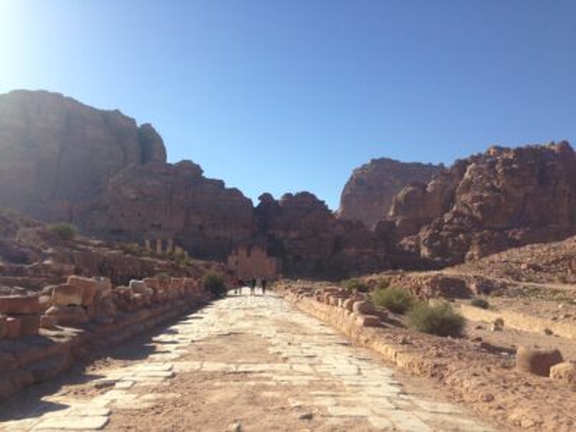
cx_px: 288
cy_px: 216
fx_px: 549
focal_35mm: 33
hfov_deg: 55.4
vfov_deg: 42.9
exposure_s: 1/1808
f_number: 2.4
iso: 50
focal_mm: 4.12
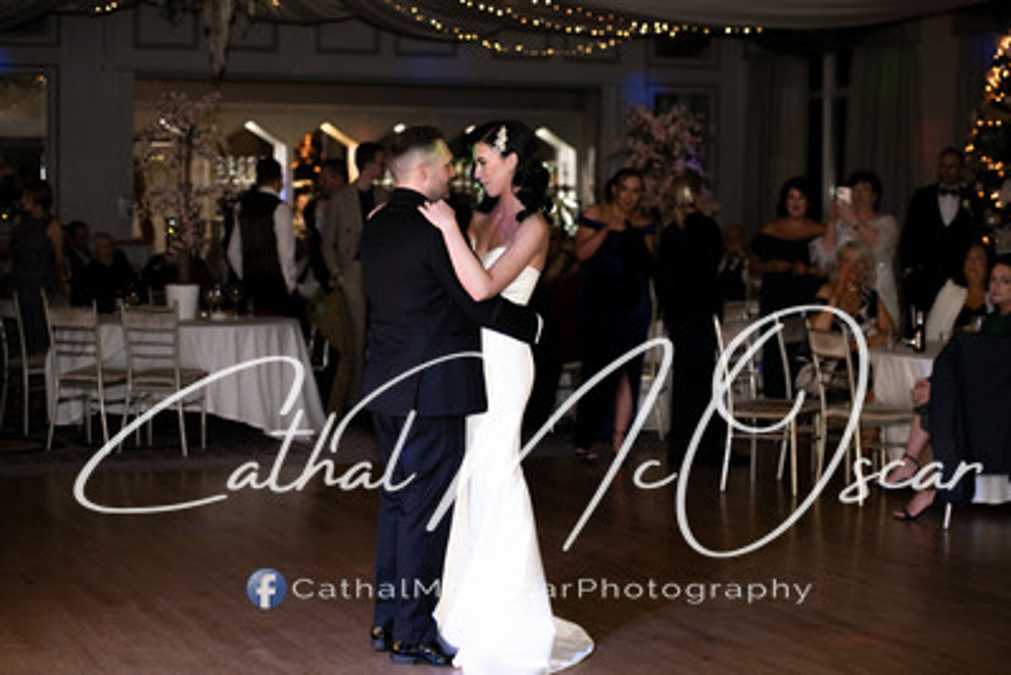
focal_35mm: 100
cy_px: 338
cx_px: 506
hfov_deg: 20.4
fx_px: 2809
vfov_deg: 13.7
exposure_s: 1/160
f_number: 2.8
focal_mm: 100
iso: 400
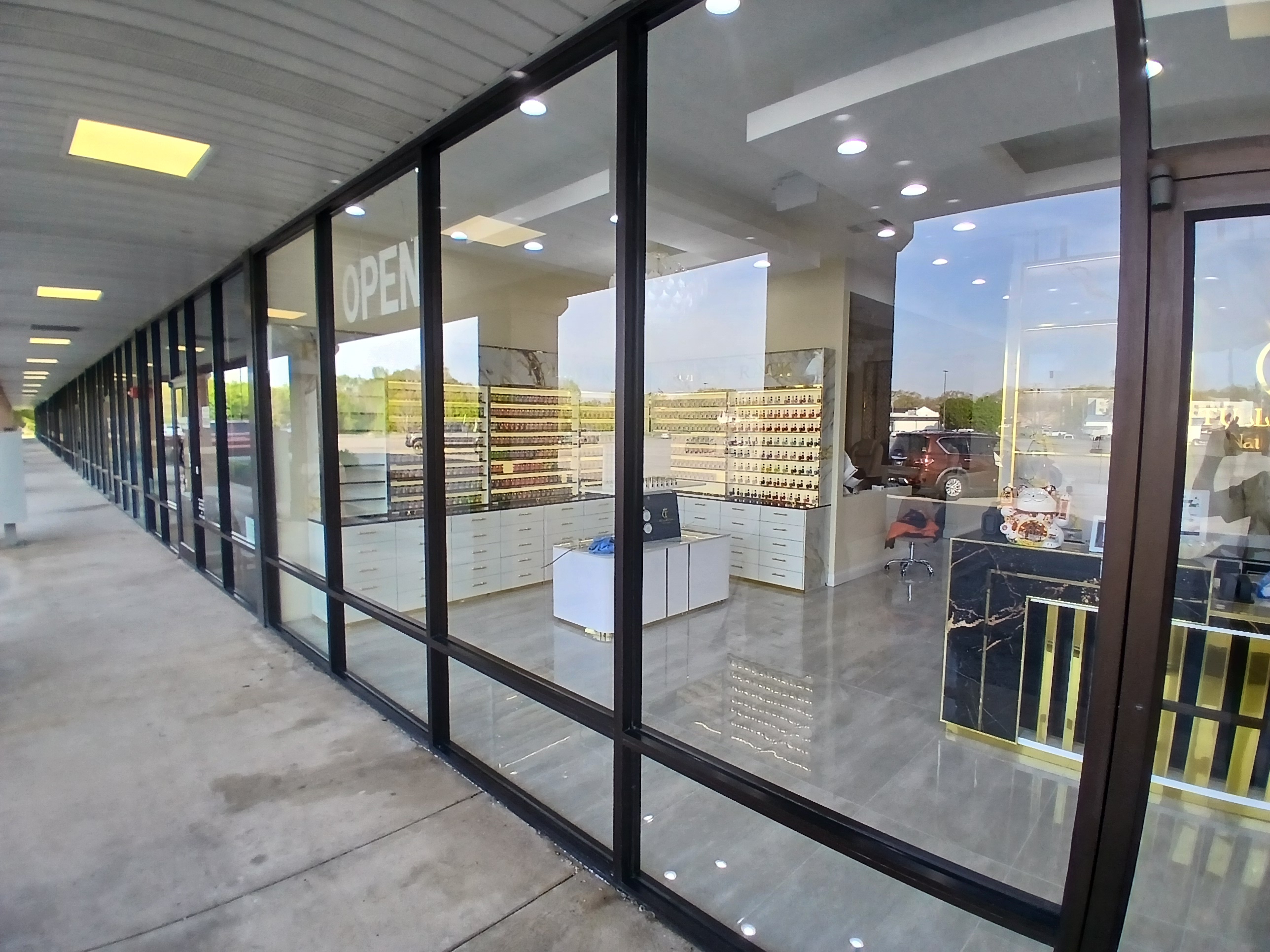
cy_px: 476
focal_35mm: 17
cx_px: 635
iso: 50
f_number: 2.2
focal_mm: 1.4
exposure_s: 1/120
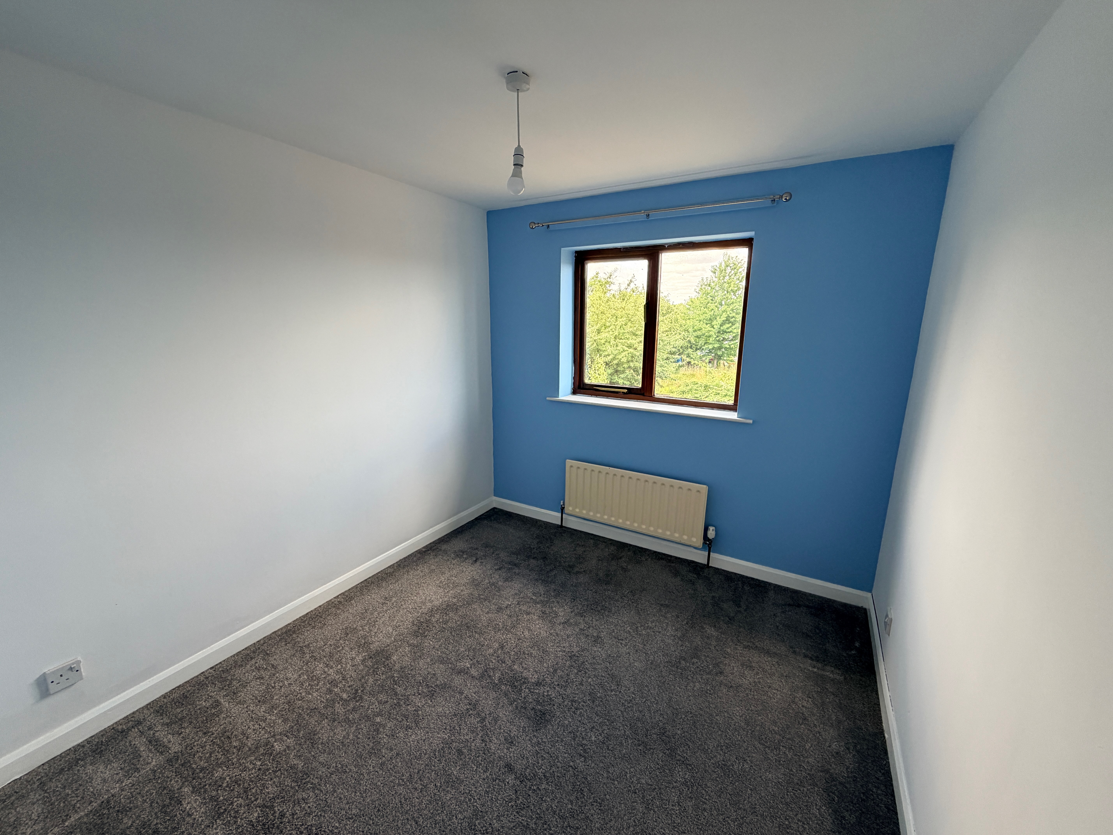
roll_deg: -0.1
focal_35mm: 14
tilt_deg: -11.4
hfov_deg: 102.1
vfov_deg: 85.7
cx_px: 556
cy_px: 418
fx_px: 450
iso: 125
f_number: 2.2
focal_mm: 2.22
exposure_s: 1/121
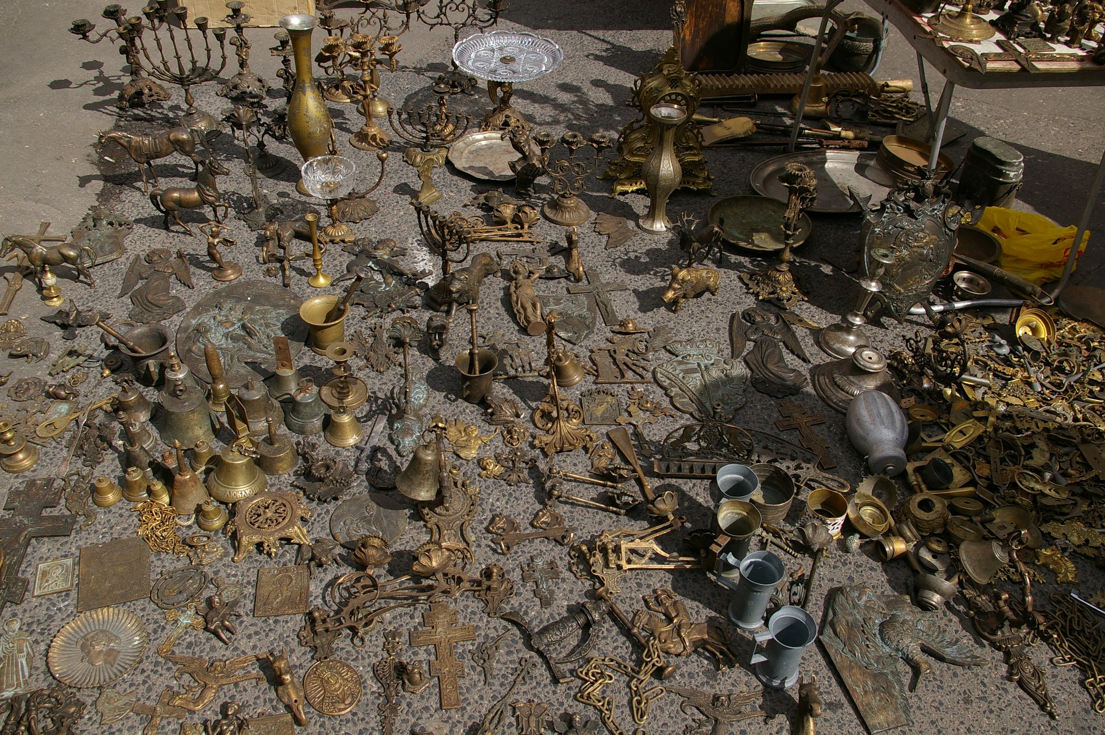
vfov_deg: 41.6
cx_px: 552
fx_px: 966
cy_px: 368
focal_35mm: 32
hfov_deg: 59.5
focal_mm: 21
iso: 200
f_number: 8
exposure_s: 1/250
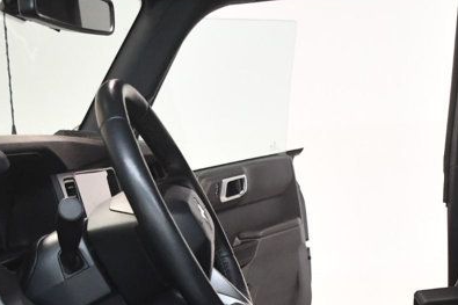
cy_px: 386
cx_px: 230
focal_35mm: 70
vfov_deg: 18.2
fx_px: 890
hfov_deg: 28.9
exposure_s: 1/100
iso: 3200
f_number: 3.5
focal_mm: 18
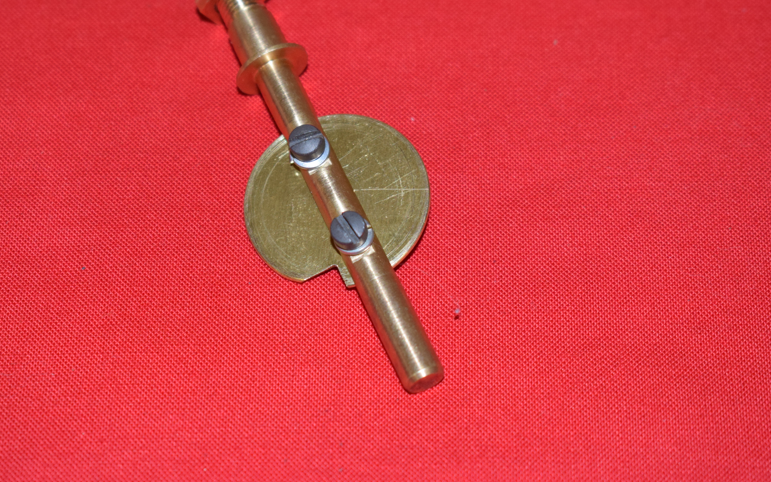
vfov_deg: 13.7
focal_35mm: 96
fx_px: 2008
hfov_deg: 21.7
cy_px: 193
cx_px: 343
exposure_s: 1/200
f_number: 5.6
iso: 1250
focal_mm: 55
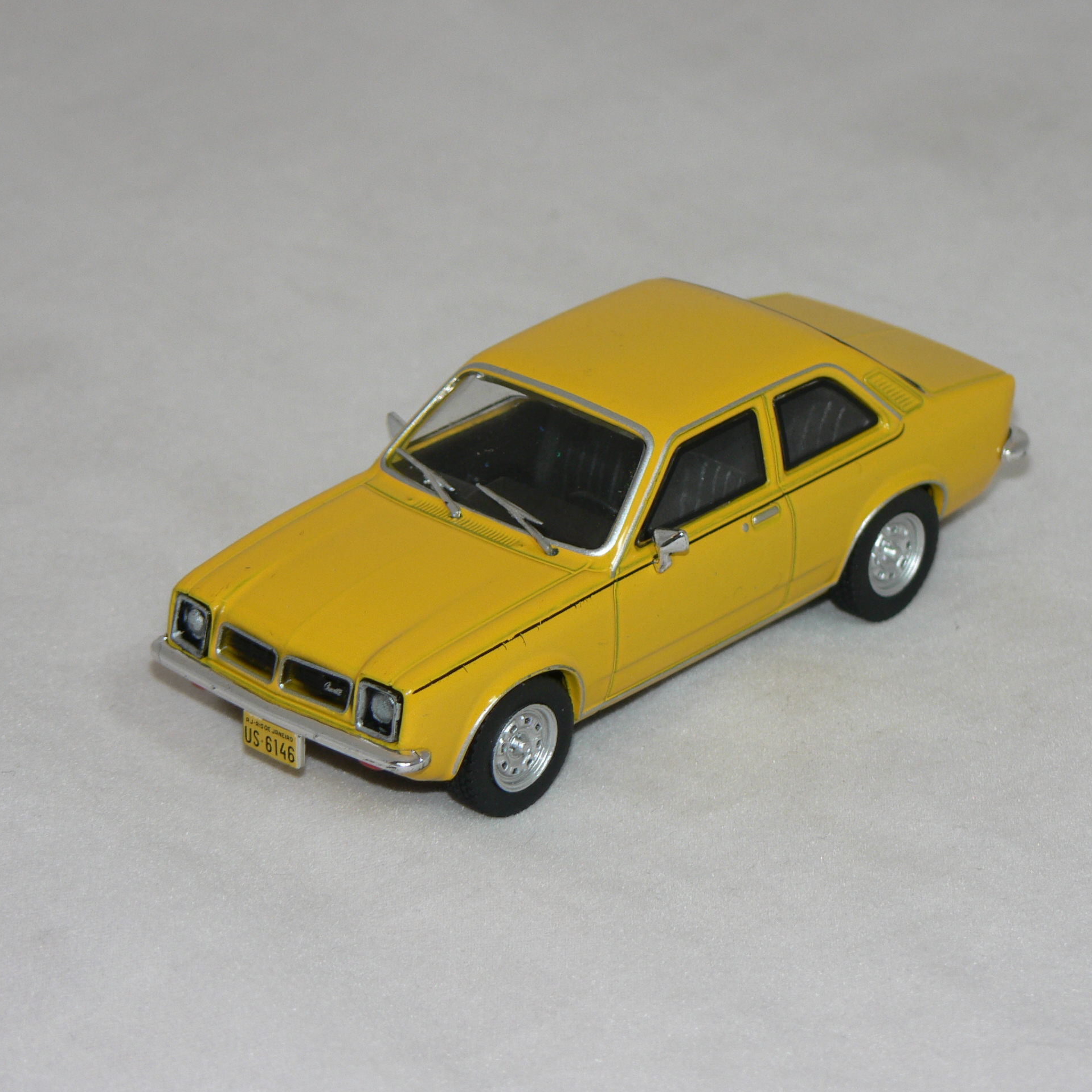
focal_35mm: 144
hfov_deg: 12.1
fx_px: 5139
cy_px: 546
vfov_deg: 12.1
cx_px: 615
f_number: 3.2
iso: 80
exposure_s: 1/60
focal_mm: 20.3
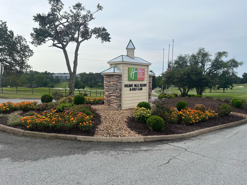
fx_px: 200
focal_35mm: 28
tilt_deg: -5.5
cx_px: 120
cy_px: 99
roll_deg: -0.5
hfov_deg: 63.4
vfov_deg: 49.7
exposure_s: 1/2632
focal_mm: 5.1
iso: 50
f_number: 1.6
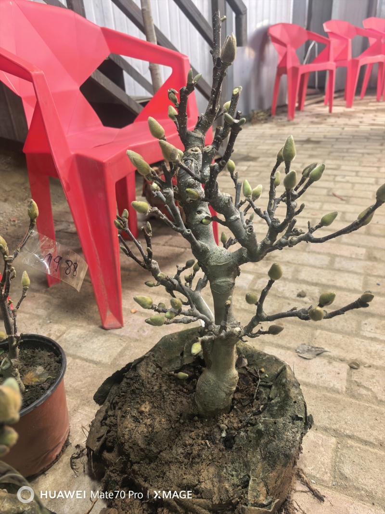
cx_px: 192
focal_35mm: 24
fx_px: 356
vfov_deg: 71.6
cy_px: 257
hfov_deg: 56.8
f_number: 2
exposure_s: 1/50
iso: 200
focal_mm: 6.98
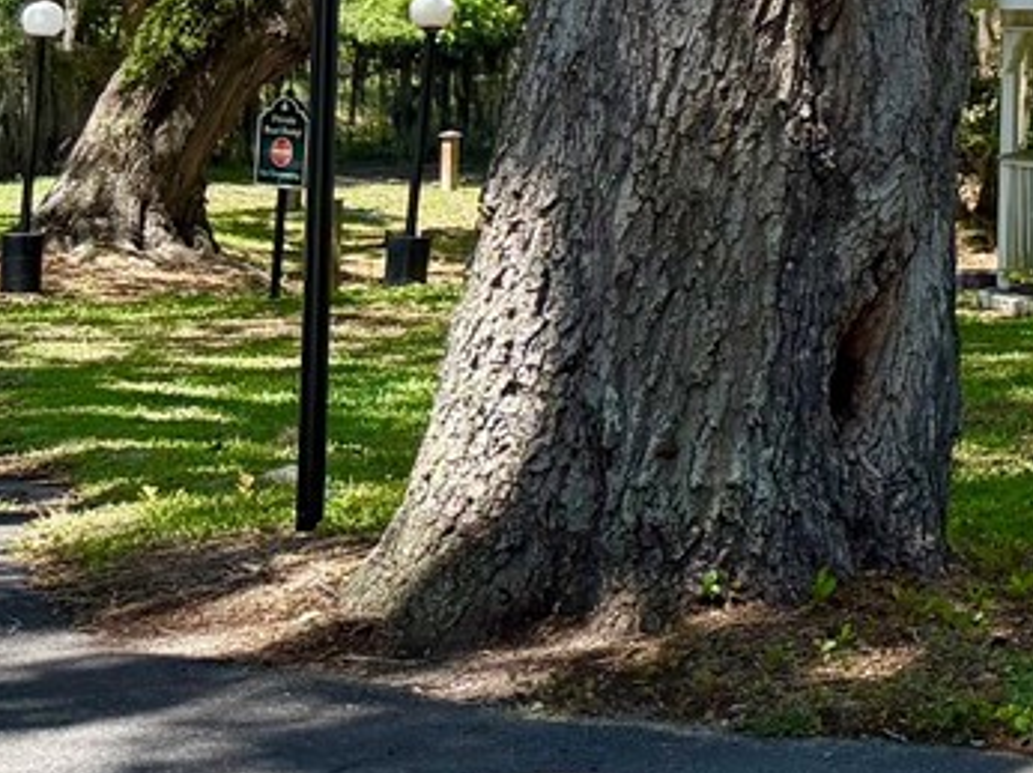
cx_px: 1982
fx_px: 3310
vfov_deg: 12.9
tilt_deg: +1.9
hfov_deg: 14.9
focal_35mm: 111
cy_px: -233
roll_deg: -0.1
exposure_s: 1/1618
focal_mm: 6.76
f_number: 1.78
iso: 100
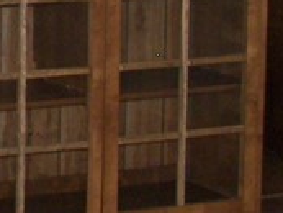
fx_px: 1743
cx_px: -276
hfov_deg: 8.8
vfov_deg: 7.0
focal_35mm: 213
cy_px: 46
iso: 125
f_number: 2.8
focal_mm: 6
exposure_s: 1/30
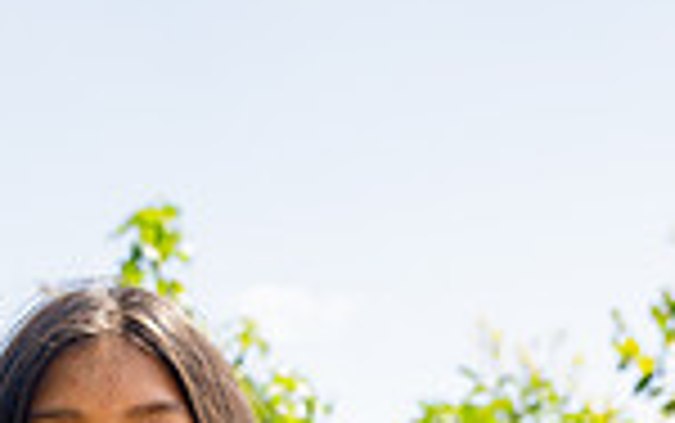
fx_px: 2596
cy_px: 981
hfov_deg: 14.8
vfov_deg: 8.6
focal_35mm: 141
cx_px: 166
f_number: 4.5
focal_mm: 46
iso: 100
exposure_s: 1/320
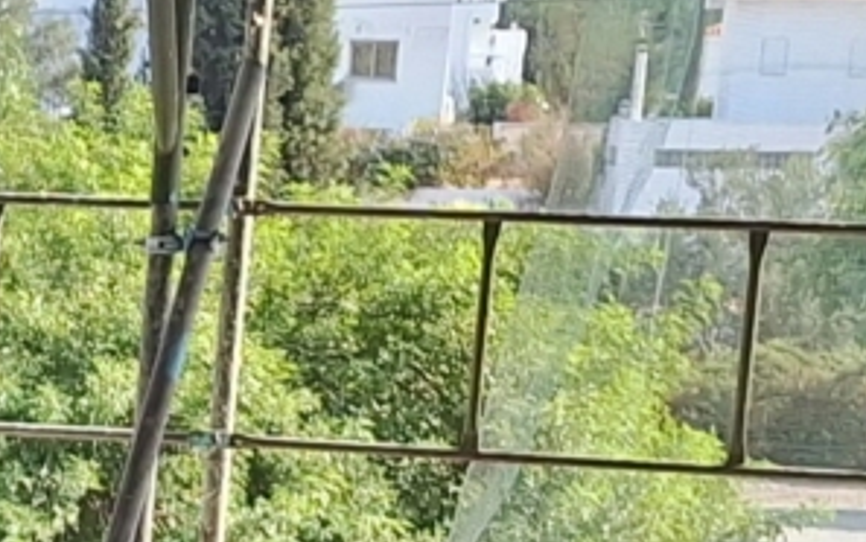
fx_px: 3967
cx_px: -1195
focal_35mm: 168
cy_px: 909
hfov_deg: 10.7
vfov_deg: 7.6
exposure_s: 1/794
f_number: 1.8
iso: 40
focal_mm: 5.54
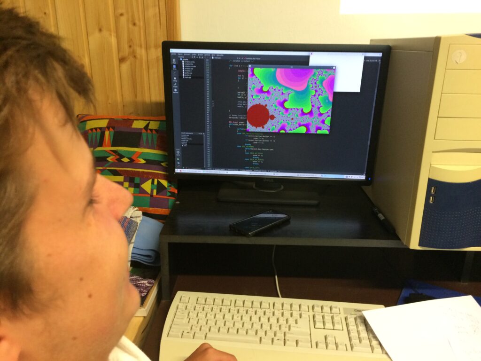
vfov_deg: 48.2
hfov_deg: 61.7
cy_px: 180
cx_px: 240
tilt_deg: -19.8
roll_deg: +0.3
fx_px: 403
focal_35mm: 29
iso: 250
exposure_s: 1/33
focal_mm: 4.15
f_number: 2.2
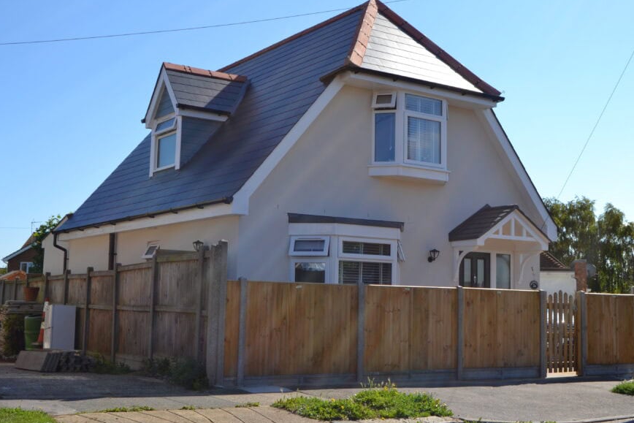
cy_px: 184
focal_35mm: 46
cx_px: 332
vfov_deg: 29.2
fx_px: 810
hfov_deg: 42.7
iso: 100
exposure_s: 1/200
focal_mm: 26
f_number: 10
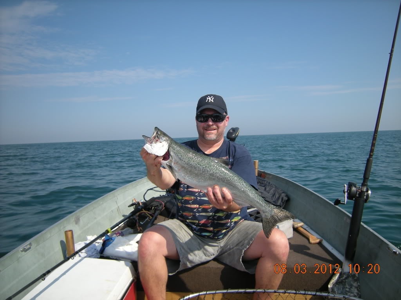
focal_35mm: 28
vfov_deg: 49.7
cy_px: 150
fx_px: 324
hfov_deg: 63.4
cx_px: 200
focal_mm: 4.7
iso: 64
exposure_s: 1/312
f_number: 5.6
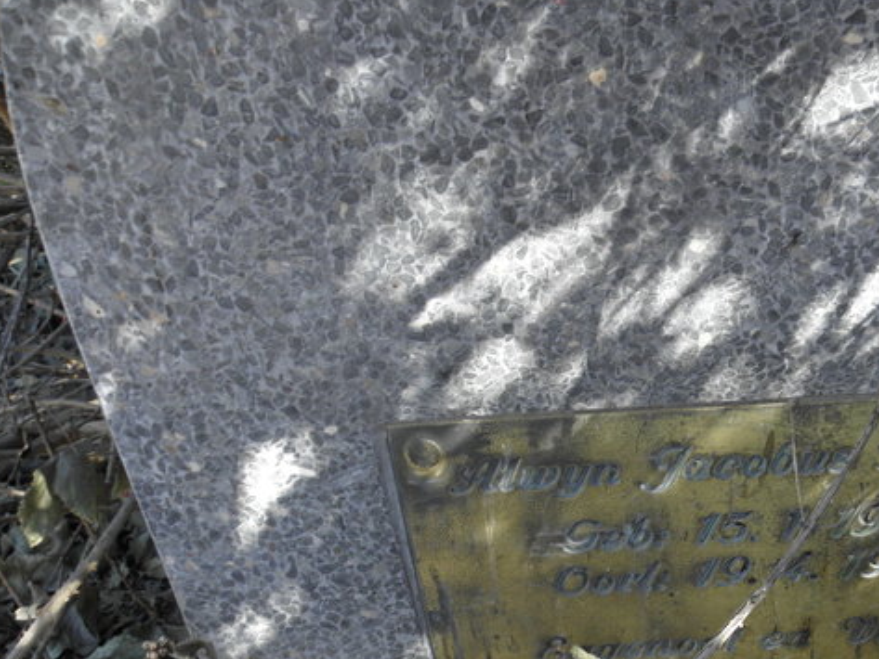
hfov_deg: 40.9
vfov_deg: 31.8
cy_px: 549
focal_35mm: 44
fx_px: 1118
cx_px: 721
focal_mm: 4.6
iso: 64
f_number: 3.2
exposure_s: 1/60
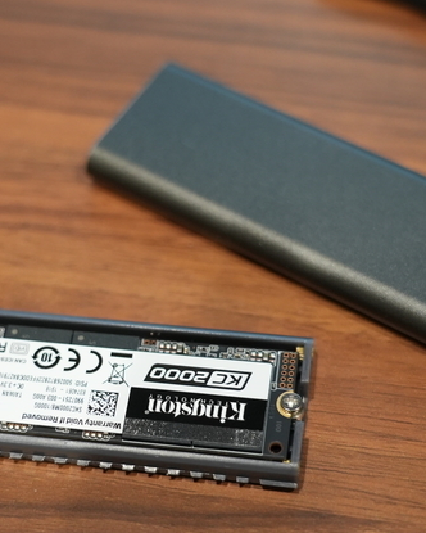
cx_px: 136
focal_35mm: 96
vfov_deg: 19.9
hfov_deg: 16.0
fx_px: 1513
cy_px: 306
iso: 2500
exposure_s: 1/60
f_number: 4
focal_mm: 53
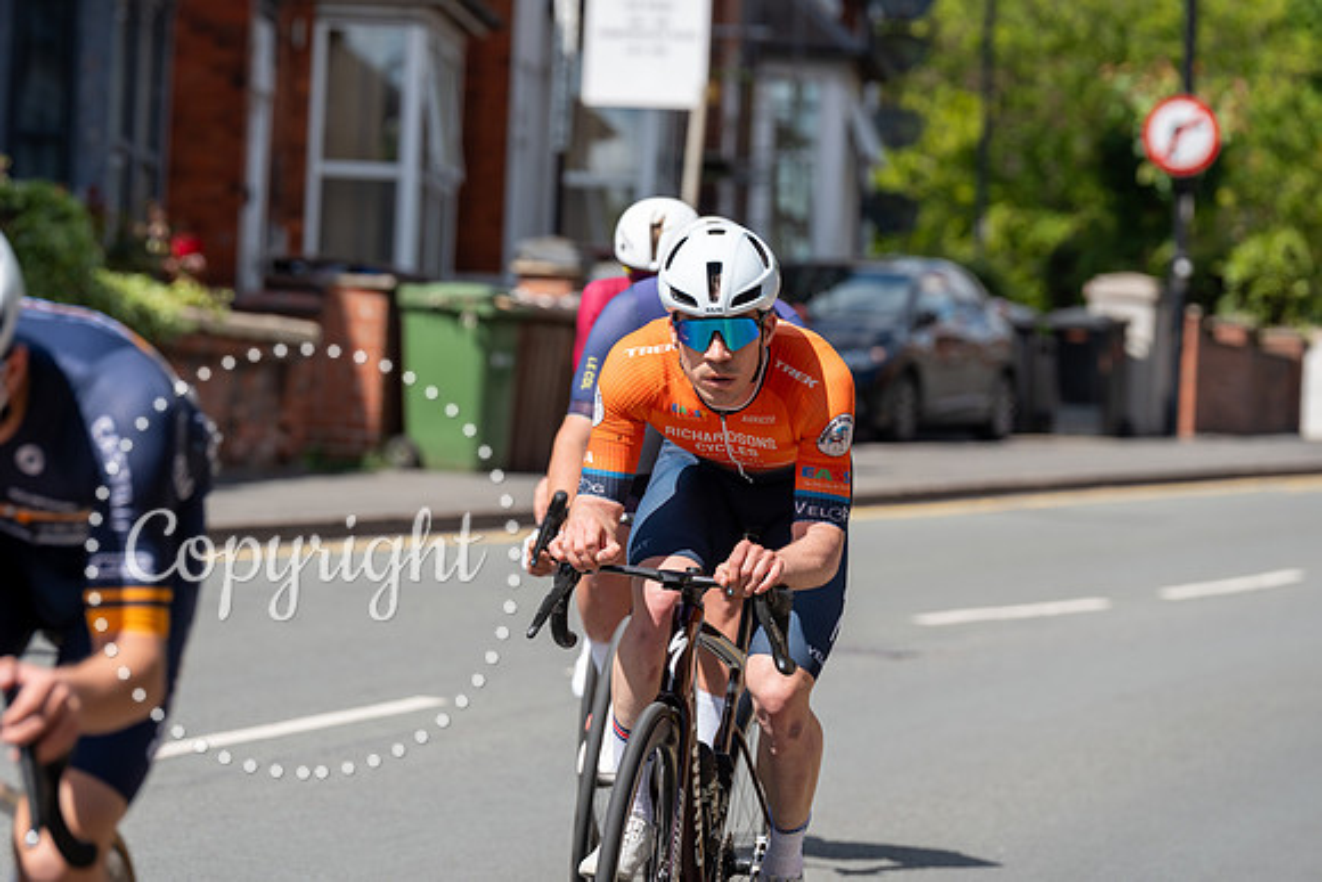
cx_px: 661
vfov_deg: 6.9
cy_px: 441
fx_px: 7346
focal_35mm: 200
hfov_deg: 10.3
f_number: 5.6
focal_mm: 200
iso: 250
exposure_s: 1/1000
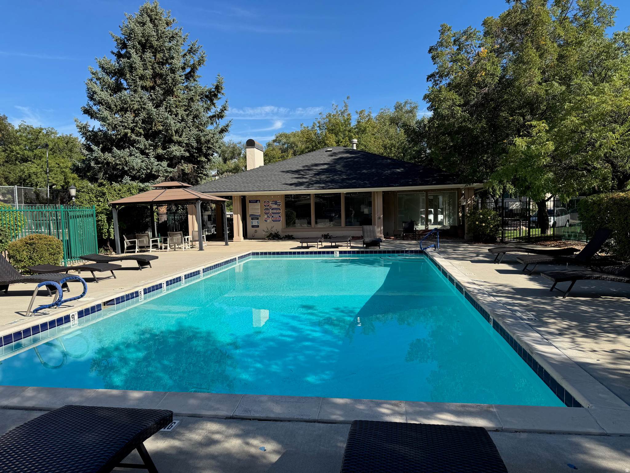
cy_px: 236
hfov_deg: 71.6
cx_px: 315
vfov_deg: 56.8
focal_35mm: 24
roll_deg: +1.6
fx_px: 437
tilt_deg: -4.1
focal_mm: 6.76
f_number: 1.78
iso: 80
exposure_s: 1/3247
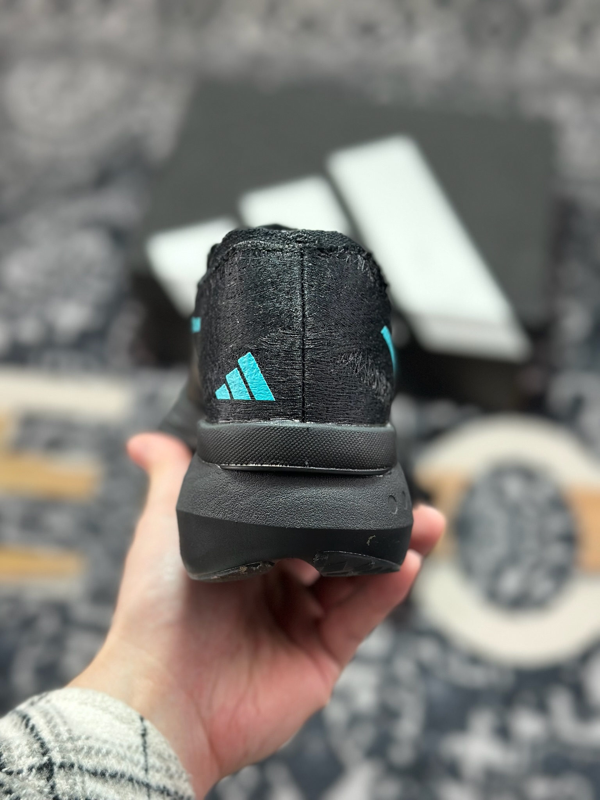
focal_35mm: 48
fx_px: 1109
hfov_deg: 30.3
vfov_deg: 39.7
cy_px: 400
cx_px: 300
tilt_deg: -55.3
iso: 80
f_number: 1.78
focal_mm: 6.86
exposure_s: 1/324
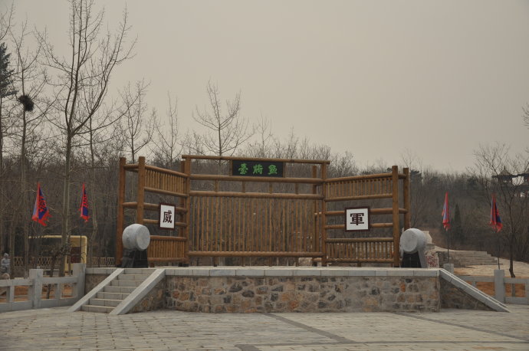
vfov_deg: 28.0
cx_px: 264
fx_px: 704
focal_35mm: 48
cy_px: 176
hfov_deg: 41.2
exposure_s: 1/1000
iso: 200
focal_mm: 32
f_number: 4.2
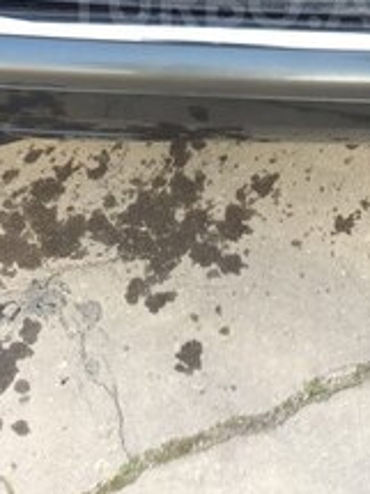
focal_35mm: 67
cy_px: 2
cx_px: 241
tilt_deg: -45.0
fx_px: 956
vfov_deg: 27.4
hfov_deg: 21.8
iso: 50
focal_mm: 4.15
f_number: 2.2
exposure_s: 1/100
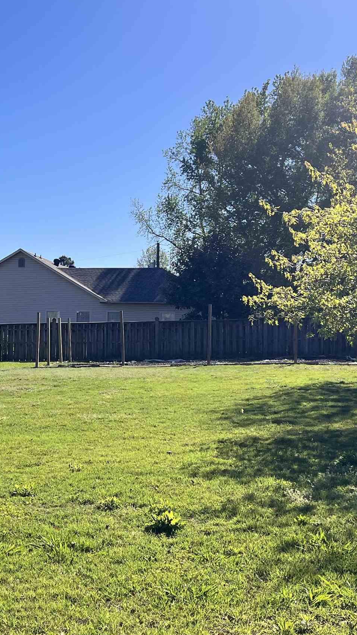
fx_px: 858
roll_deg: -0.5
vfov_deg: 40.5
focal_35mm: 51
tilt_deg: +1.9
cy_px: 282
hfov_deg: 23.3
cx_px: 87
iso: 50
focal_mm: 5.7
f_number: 1.5
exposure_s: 1/5076
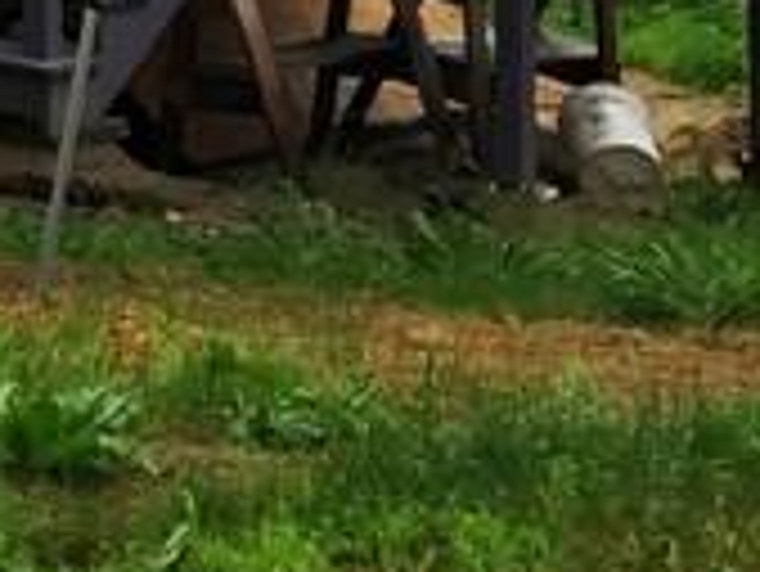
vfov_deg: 7.8
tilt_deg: +0.6
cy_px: -802
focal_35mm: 176
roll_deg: -2.9
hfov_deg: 10.4
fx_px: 3867
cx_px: -733
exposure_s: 1/1068
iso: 32
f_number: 2.2
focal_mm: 4.15
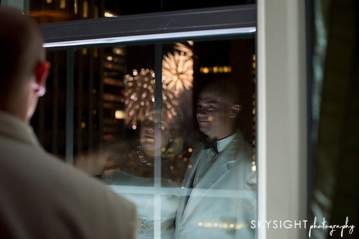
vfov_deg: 26.0
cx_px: 177
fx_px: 519
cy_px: 116
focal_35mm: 52
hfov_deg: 38.2
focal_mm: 50
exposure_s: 1/100
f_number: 2.8
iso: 2500
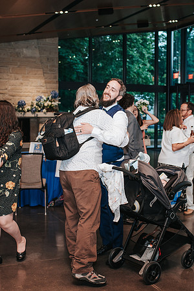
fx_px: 424
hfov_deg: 25.8
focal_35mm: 52
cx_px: 107
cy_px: 146
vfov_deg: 37.9
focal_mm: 35
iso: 1000
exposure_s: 1/160
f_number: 2.8
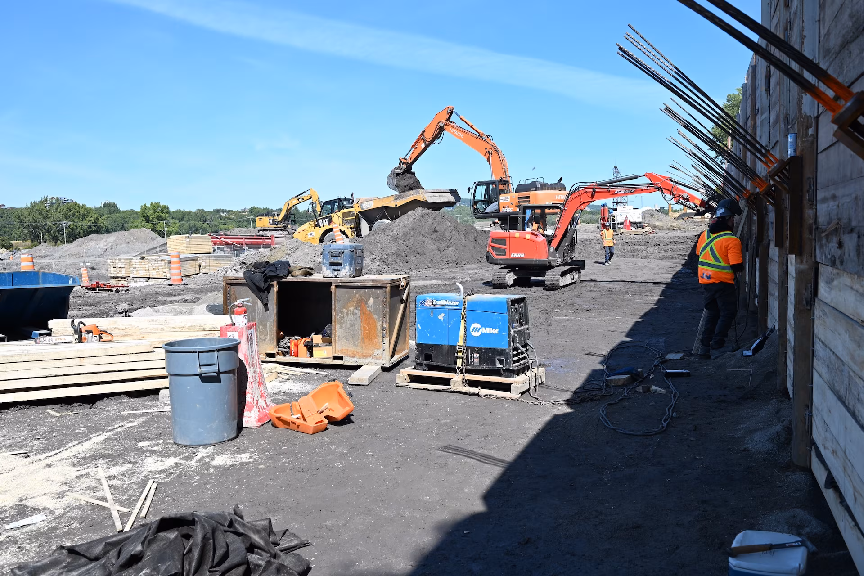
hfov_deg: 61.9
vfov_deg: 43.6
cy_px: 288
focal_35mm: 30
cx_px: 432
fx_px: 720
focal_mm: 30
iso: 100
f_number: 6.3
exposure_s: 1/320
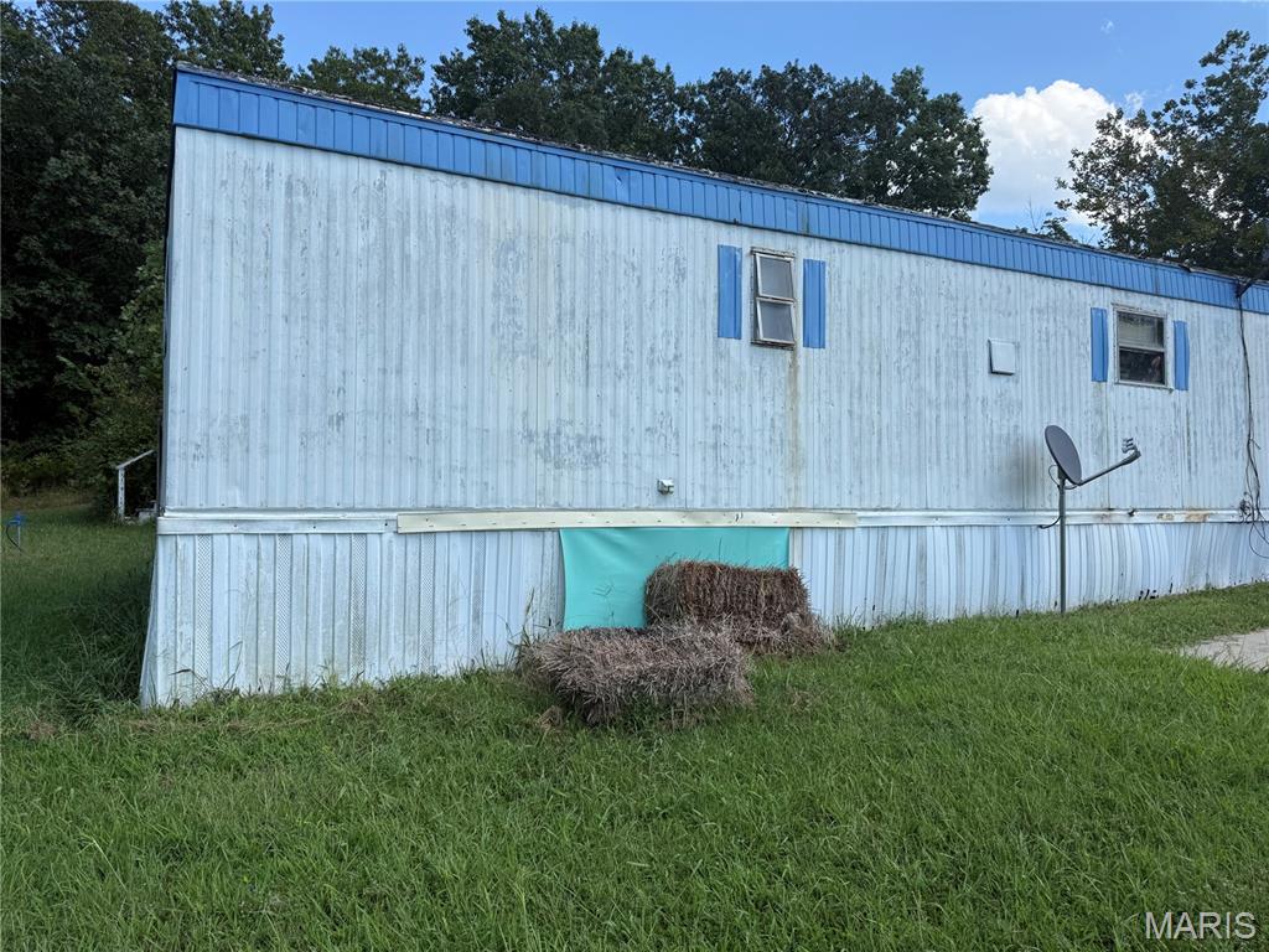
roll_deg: -0.6
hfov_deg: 71.6
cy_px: 476
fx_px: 880
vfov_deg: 56.8
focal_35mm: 24
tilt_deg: +2.2
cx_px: 634
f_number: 1.78
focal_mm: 6.76
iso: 80
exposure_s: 1/2703
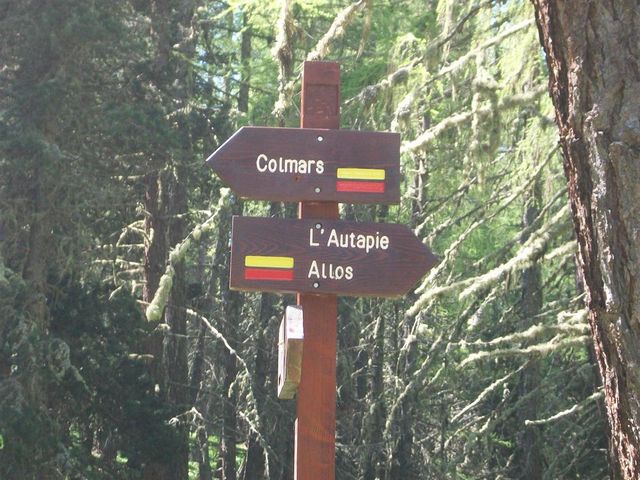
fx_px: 1886
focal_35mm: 102
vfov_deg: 14.5
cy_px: 240
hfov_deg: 19.3
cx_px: 320
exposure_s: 1/100
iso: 152
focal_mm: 17.1
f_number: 5.1
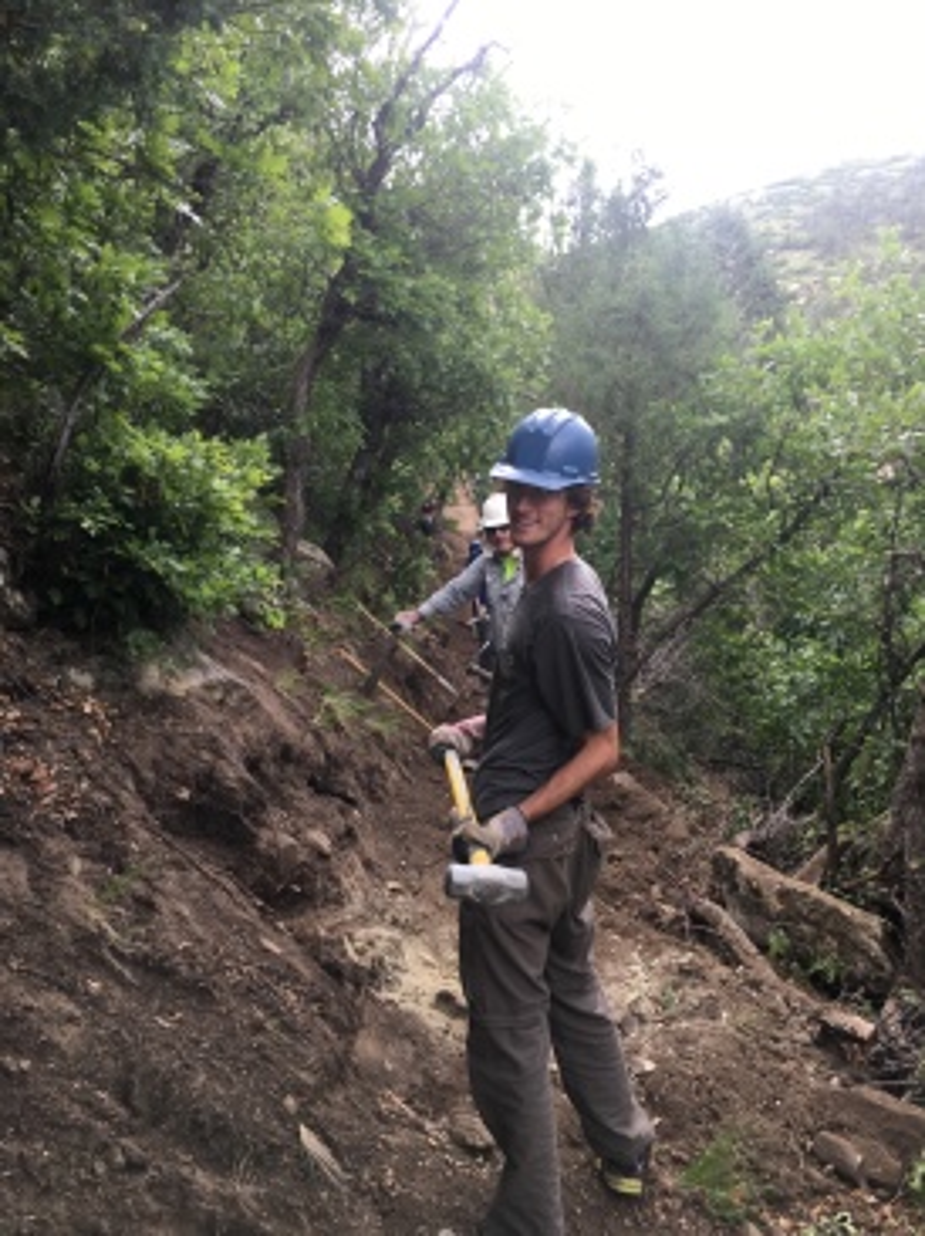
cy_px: 618
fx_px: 1034
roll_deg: +2.3
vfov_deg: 61.7
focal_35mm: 29
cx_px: 462
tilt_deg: -9.9
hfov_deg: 48.2
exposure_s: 1/120
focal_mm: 4.15
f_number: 2.2
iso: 32
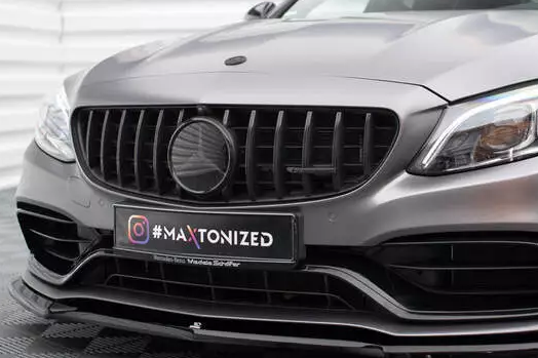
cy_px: 147
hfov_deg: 29.9
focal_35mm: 67
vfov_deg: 20.3
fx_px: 1001
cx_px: 358
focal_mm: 35
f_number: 2.5
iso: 500
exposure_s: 1/125
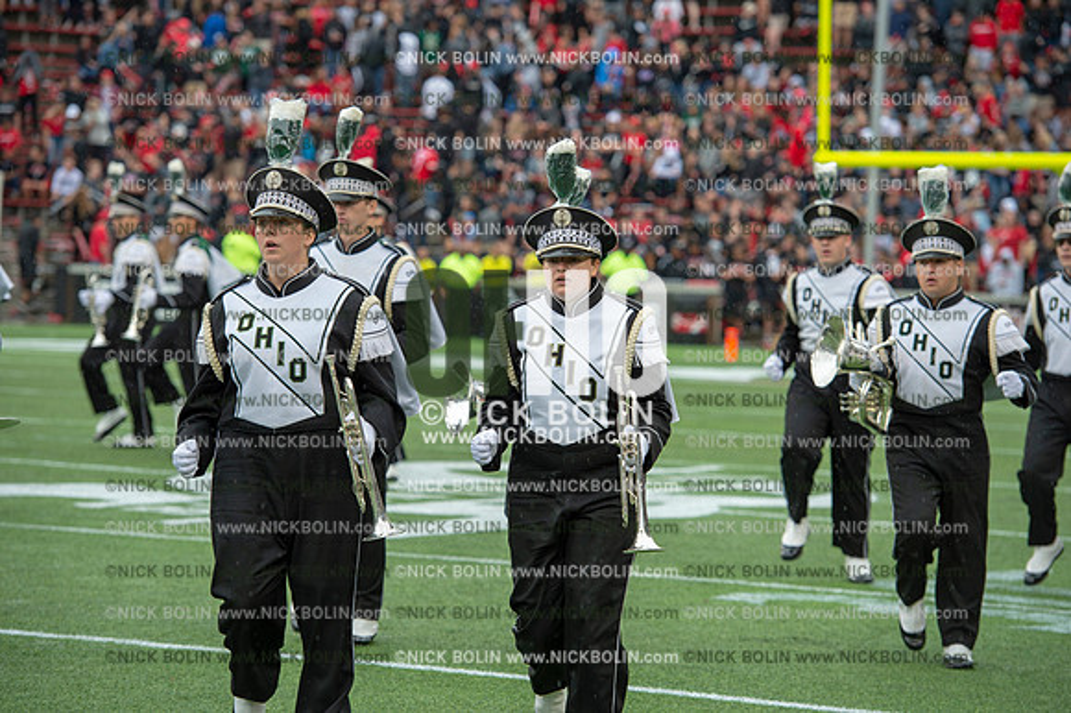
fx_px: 4311
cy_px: 356
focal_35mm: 145
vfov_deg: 9.5
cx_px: 536
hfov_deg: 14.2
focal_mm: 145
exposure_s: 1/500
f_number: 4
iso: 400
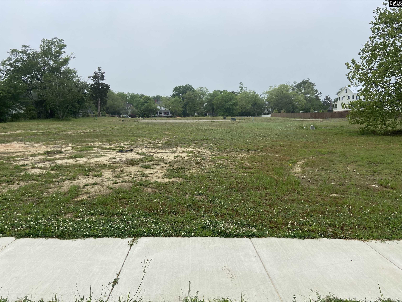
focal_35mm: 26
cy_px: 151
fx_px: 302
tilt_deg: -7.3
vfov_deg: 53.1
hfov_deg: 67.3
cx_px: 201
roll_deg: +1.0
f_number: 1.8
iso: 32
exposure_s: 1/1272
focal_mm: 4.25
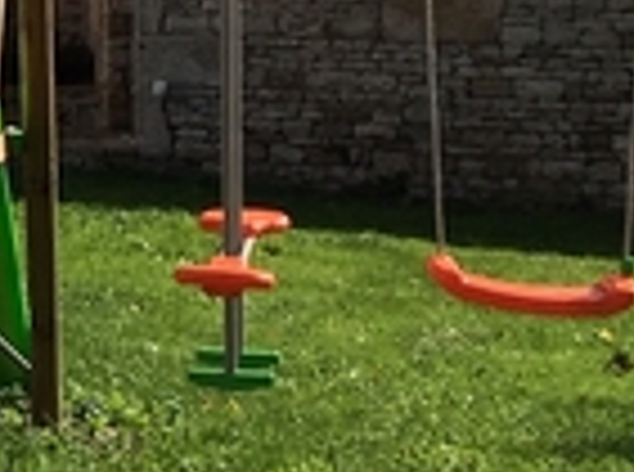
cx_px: -994
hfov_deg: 10.1
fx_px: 3014
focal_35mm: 165
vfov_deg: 8.9
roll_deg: +1.0
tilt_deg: -3.0
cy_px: -13
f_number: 2.2
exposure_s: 1/1972
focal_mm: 4.15
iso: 25
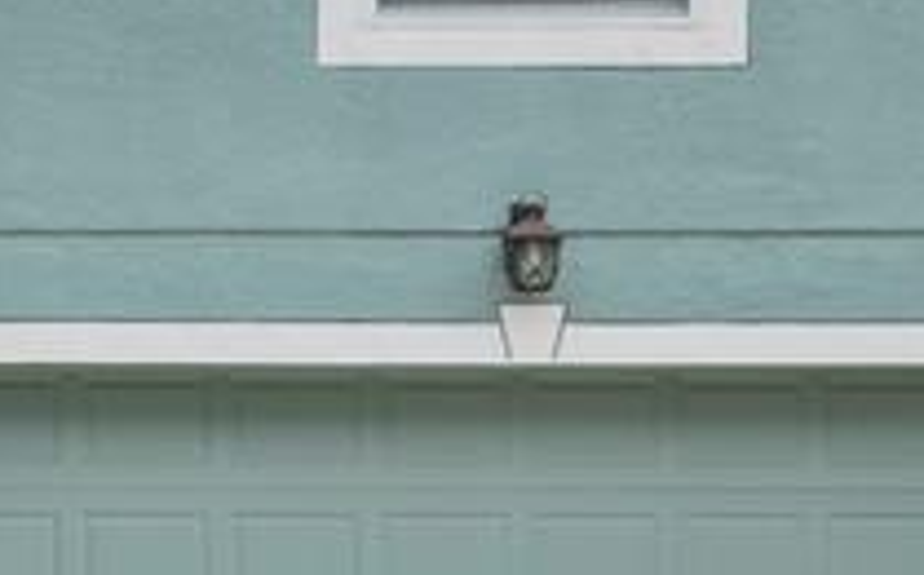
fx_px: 4401
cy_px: 531
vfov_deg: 7.4
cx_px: -371
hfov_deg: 11.6
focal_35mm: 175
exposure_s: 1/60
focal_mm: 35
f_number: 9
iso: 400
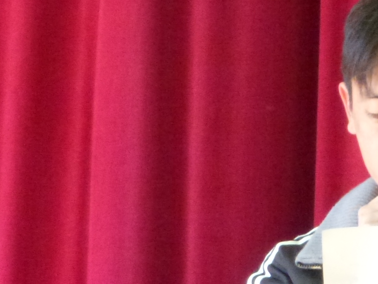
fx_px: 5723
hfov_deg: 3.8
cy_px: 179
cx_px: 448
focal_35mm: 524
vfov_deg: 2.8
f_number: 5.4
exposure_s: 1/20
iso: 800
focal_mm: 32.6
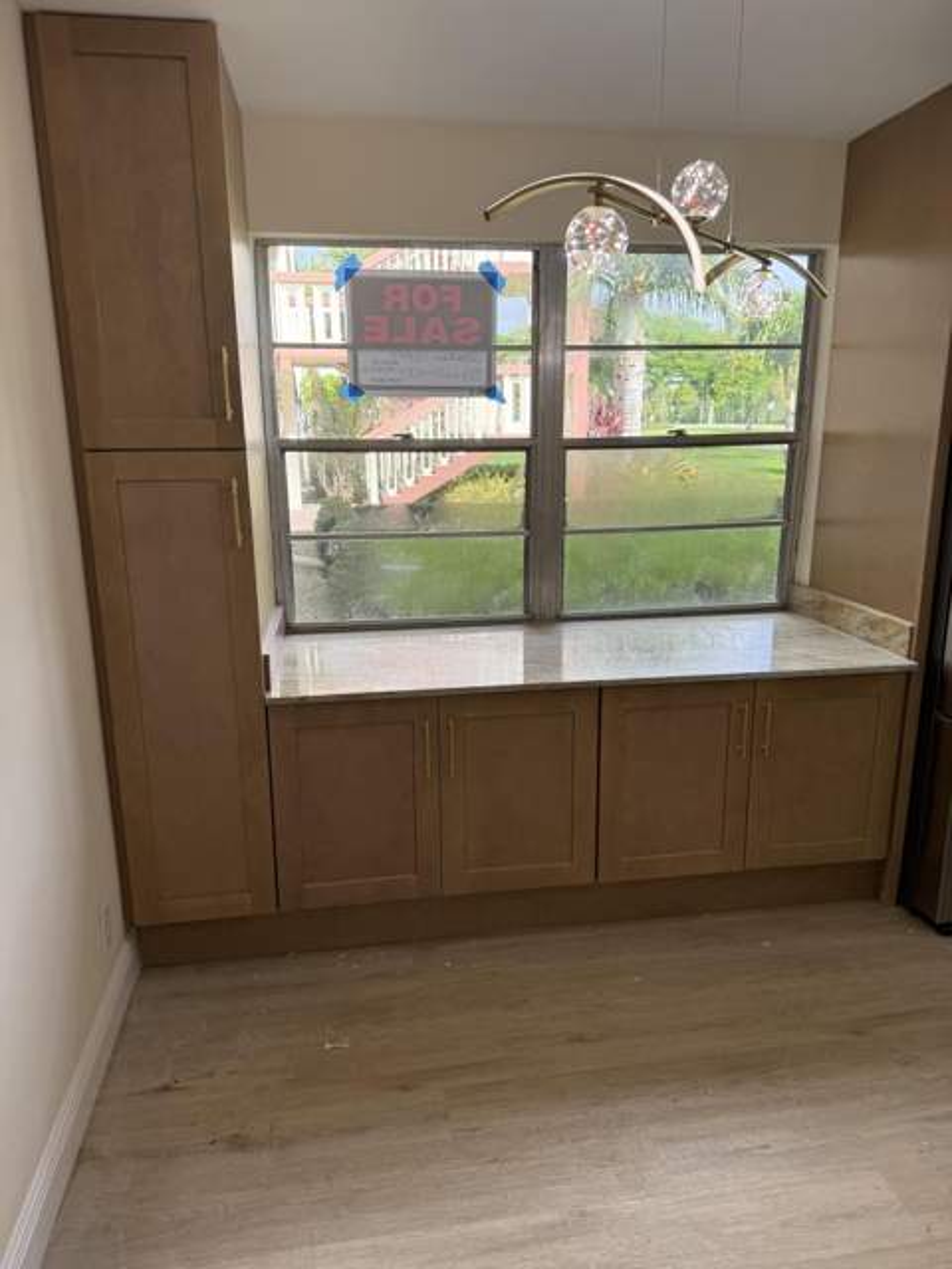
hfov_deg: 56.8
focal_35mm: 24
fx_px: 880
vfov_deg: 71.6
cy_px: 634
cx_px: 476
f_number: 1.78
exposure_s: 1/464
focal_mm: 6.76
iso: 100
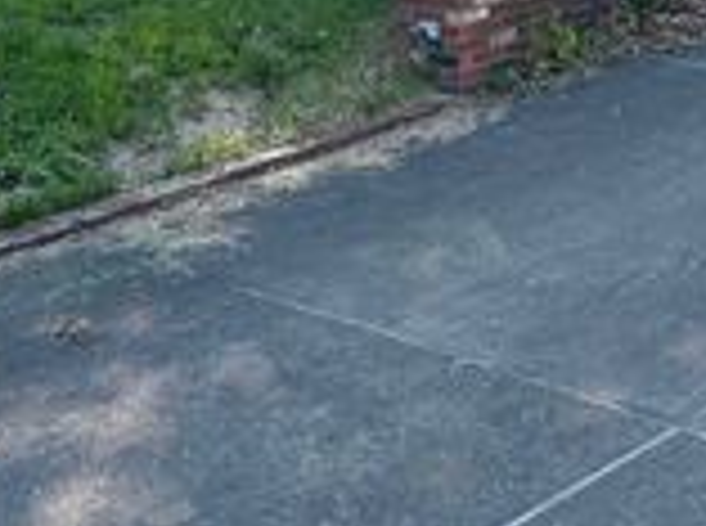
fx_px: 1689
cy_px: -281
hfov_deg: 21.9
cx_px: 845
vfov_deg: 16.1
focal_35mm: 83
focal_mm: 5.7
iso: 50
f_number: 1.5
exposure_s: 1/723
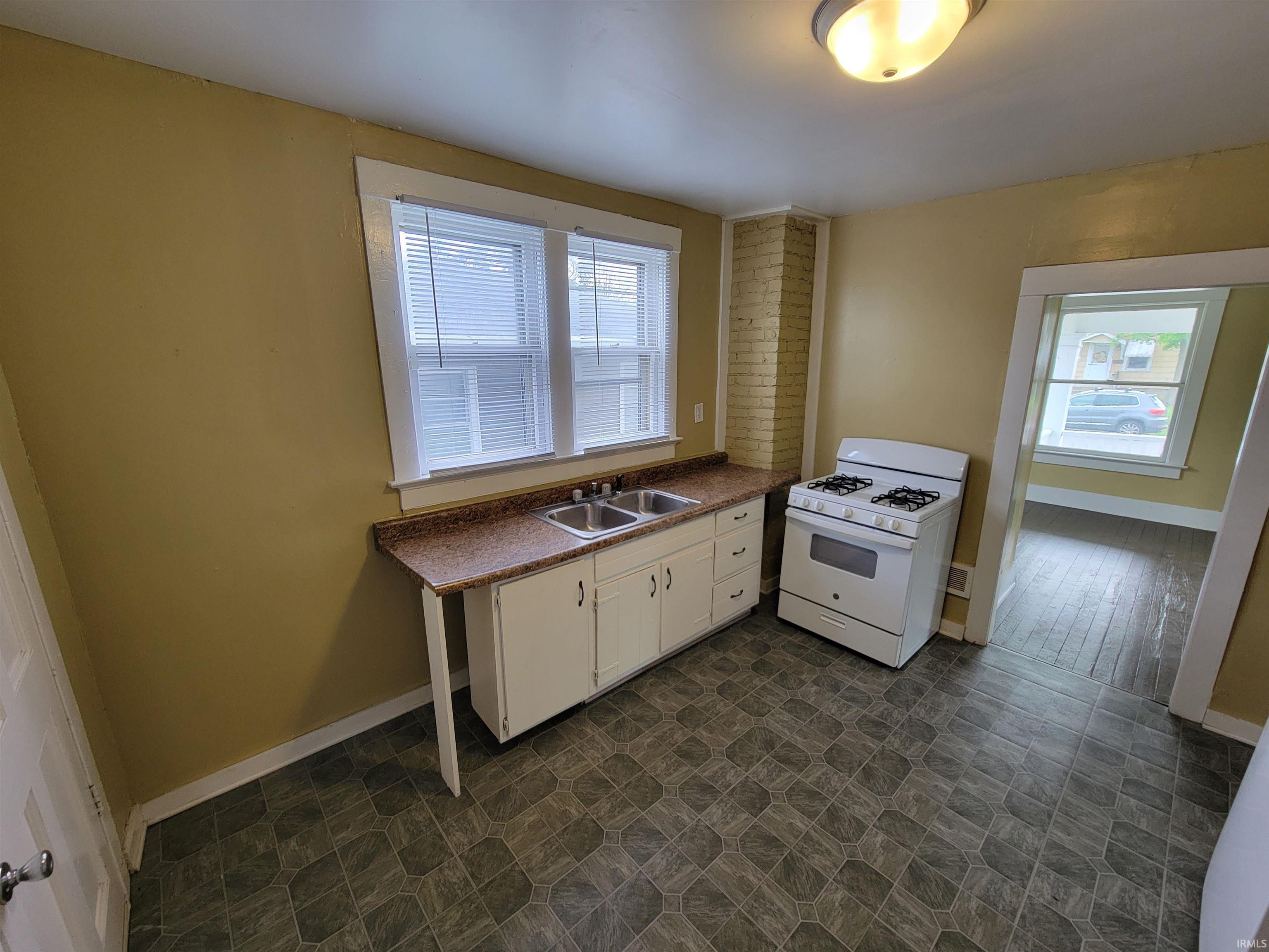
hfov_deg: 106.2
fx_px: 477
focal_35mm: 13
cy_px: 476
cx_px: 634
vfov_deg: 89.9
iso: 100
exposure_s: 1/60
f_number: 2.2
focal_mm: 2.2
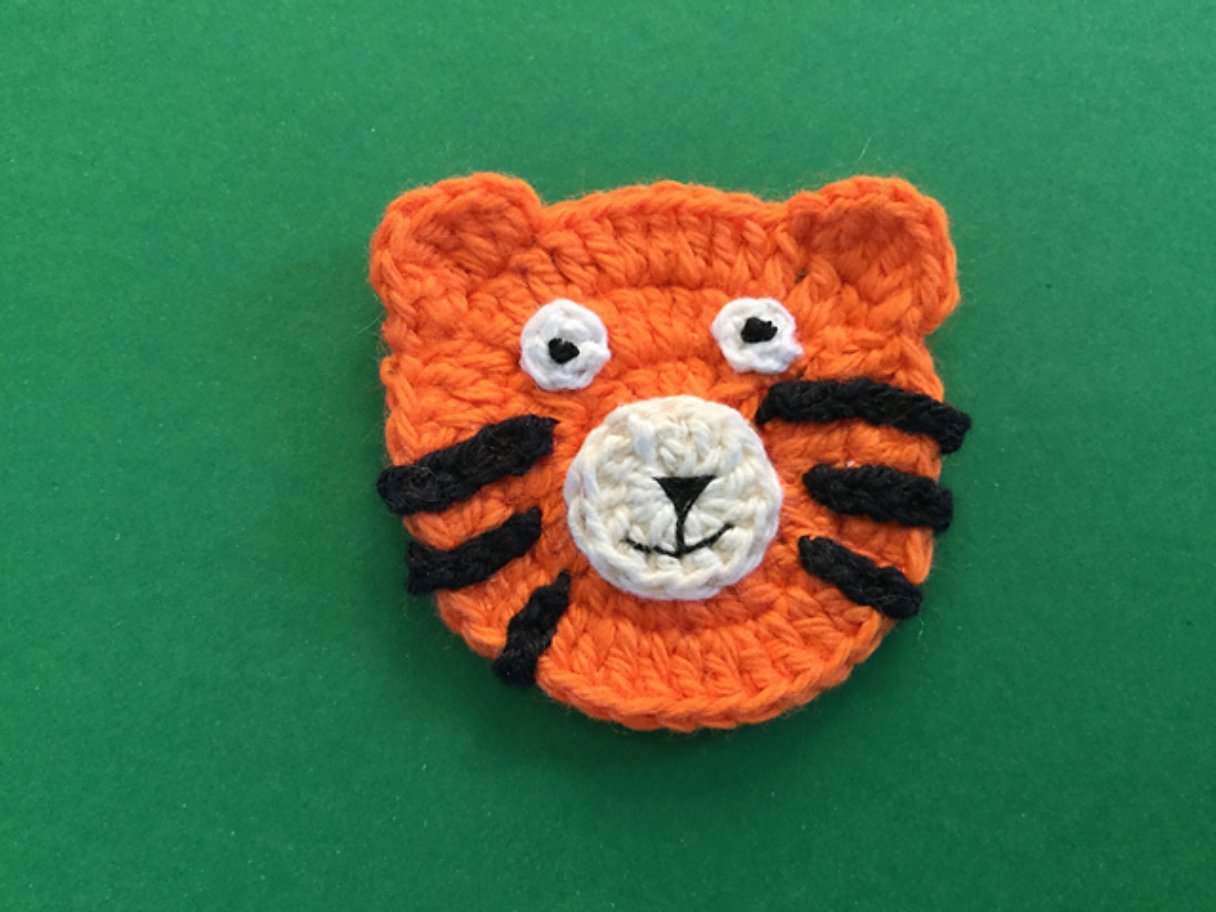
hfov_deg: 58.4
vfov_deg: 45.4
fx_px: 1089
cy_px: 456
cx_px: 608
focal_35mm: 31
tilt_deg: -85.2
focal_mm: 3.3
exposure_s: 1/33
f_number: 2.4
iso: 125
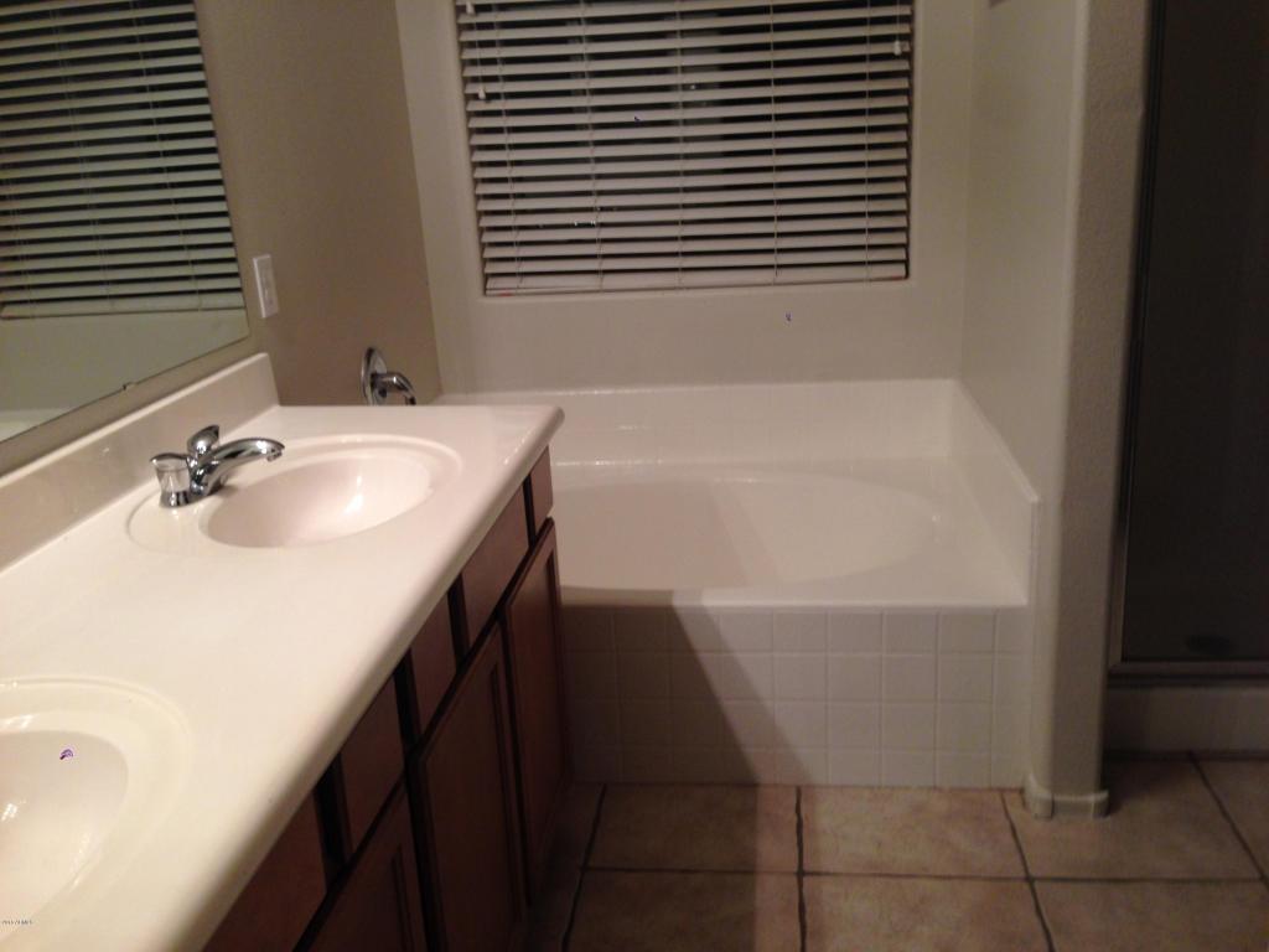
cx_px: 634
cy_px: 476
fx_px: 1210
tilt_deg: -17.0
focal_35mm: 33
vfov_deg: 42.9
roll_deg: +2.6
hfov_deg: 55.4
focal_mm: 4.12
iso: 80
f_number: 2.4
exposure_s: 1/20
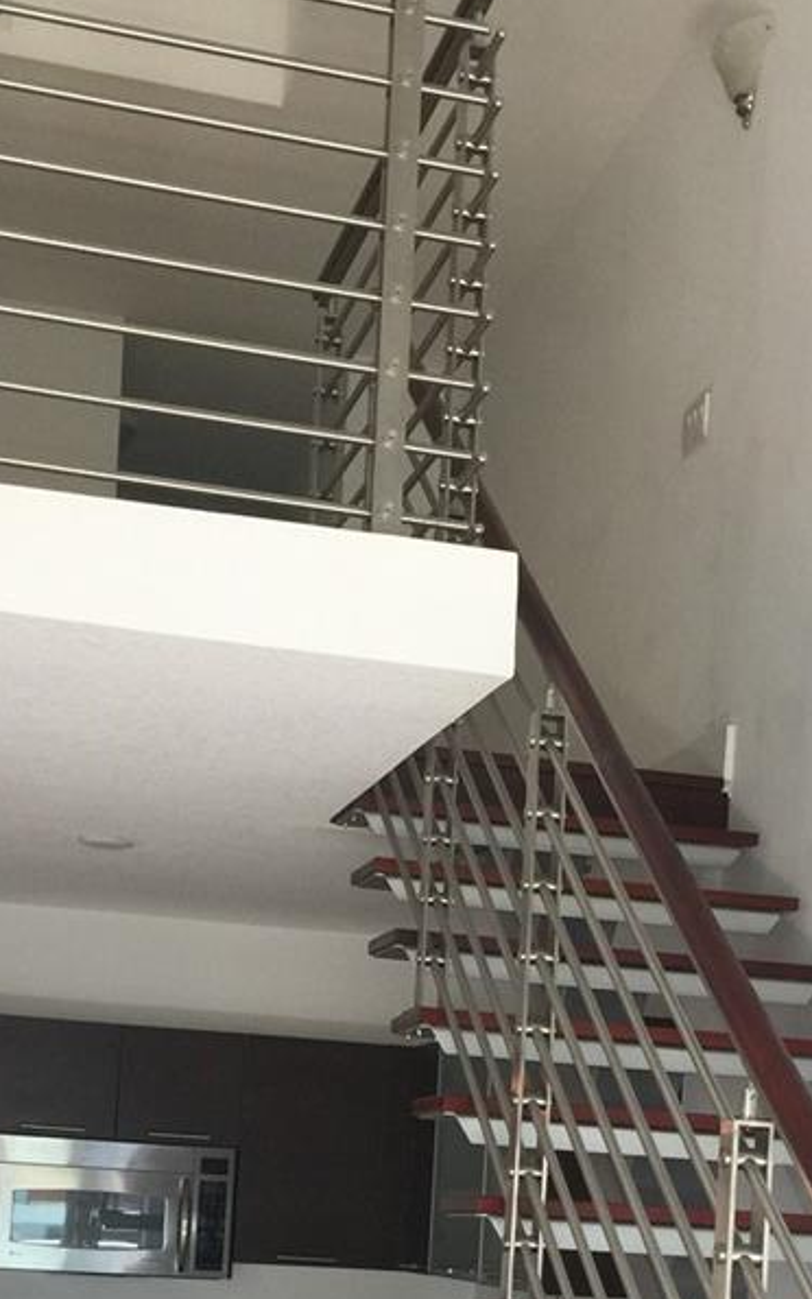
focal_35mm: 62
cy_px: 1205
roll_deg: -2.5
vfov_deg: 31.2
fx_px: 2195
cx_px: 509
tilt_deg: +2.5
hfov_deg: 20.9
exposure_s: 1/30
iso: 32
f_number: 2.2
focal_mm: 4.15
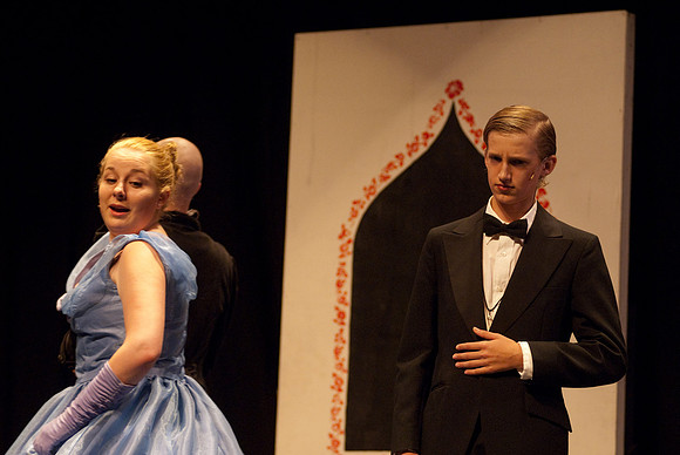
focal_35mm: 165
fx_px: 3120
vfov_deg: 8.3
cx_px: 340
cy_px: 228
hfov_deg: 12.4
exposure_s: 1/125
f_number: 2.8
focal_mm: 110
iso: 1000
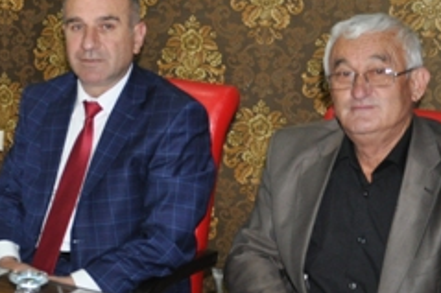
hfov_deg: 23.2
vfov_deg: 16.1
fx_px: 1032
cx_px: 4
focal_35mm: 84
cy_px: 102
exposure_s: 1/60
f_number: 3.8
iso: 800
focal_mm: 21
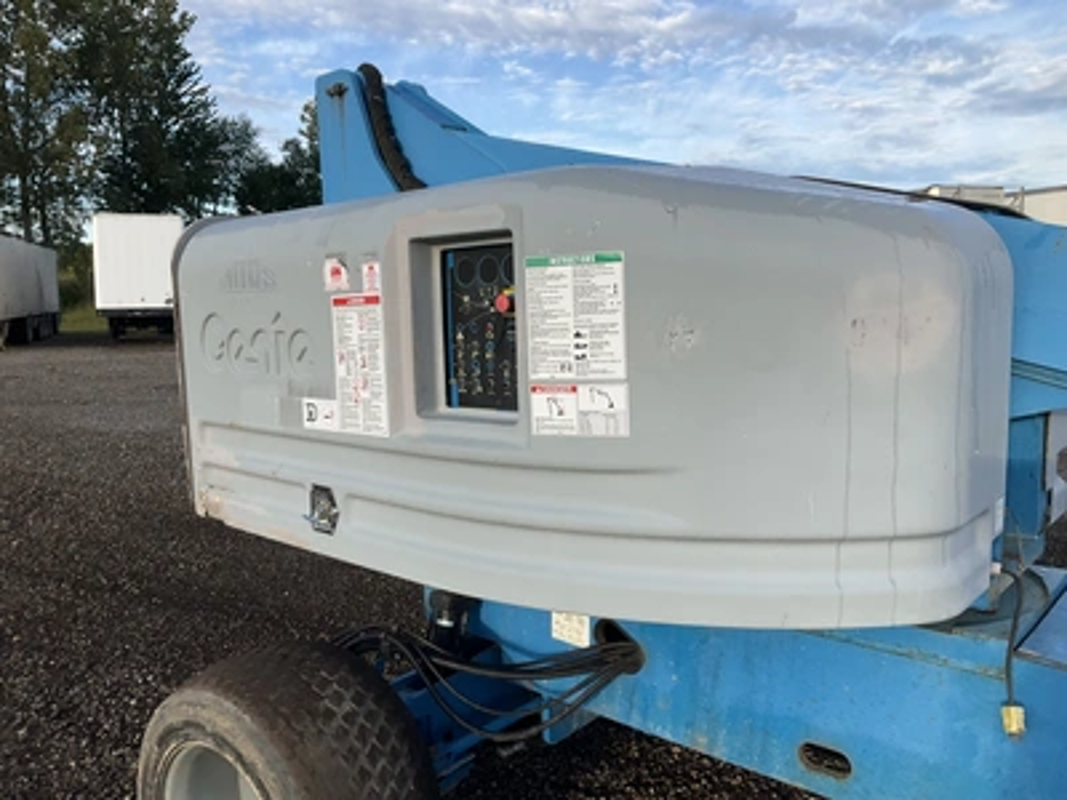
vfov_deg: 48.2
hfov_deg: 61.7
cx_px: 534
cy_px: 400
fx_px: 894
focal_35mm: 29
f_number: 1.8
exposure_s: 1/978
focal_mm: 3
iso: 25
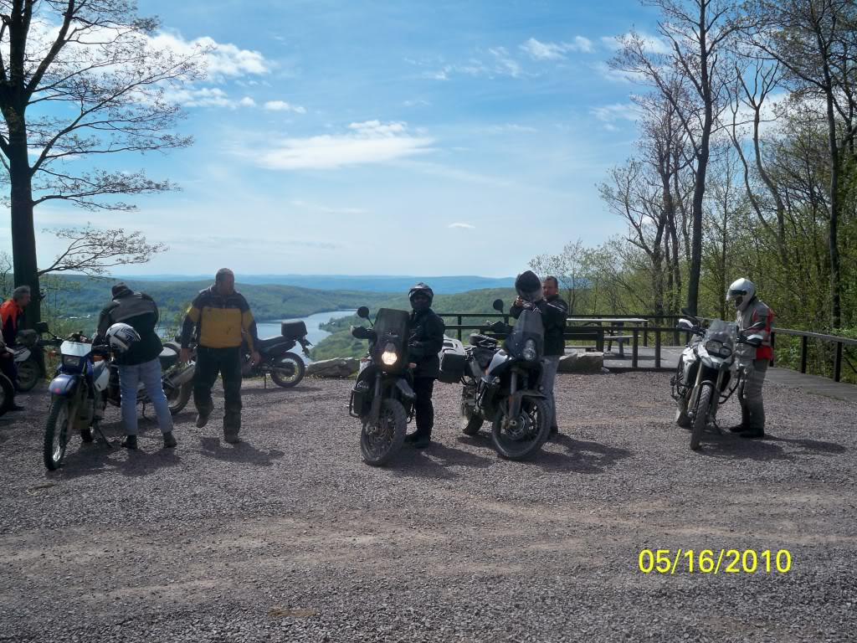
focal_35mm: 35
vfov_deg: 40.7
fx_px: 867
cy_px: 322
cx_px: 428
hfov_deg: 52.6
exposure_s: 1/500
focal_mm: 6.3
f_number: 4.7
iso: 80
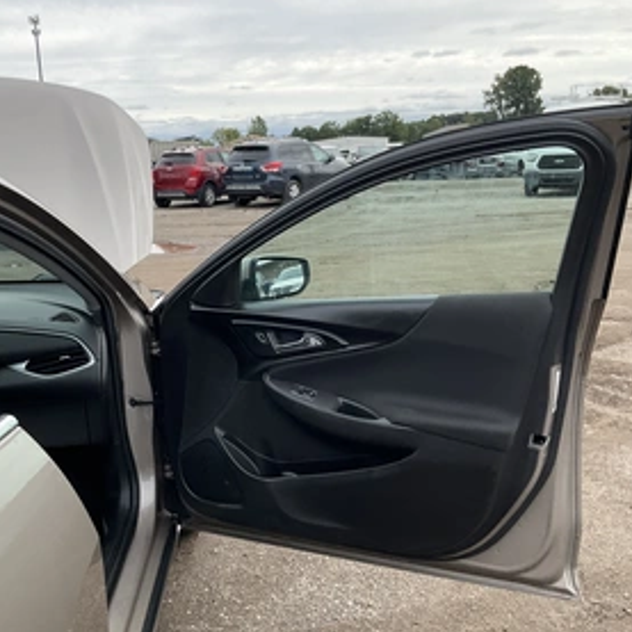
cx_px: 228
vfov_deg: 44.9
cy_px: 322
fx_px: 764
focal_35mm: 37
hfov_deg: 44.5
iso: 25
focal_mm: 3
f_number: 1.8
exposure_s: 1/792
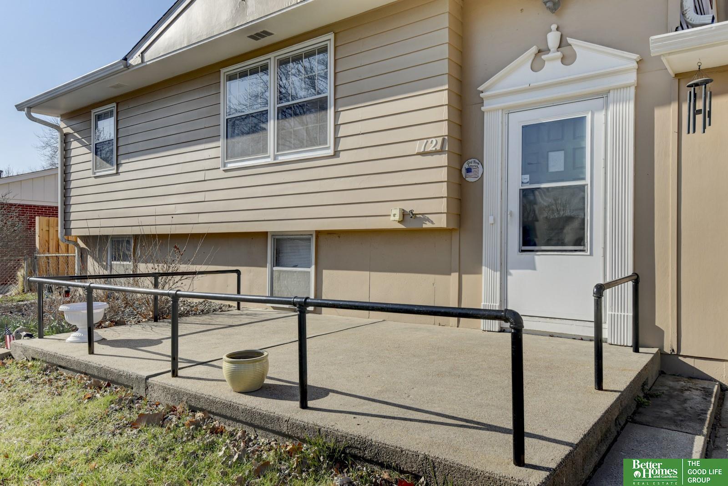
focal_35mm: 25
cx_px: 364
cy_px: 243
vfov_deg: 51.3
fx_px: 506
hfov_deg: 71.5
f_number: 8
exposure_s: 1/1250
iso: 400
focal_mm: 25
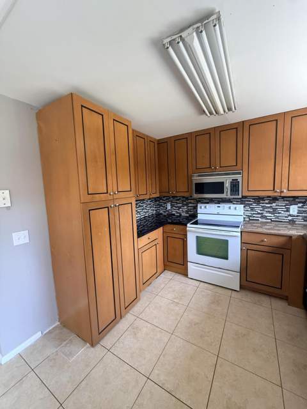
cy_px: 204
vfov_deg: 102.1
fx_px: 166
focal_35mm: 14
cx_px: 154
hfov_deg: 85.7
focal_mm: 2.22
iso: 250
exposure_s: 1/99
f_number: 2.2
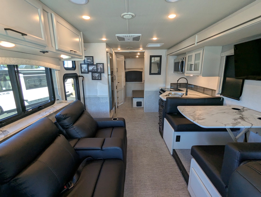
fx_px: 121
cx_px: 130
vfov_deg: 78.2
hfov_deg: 94.4
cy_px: 98
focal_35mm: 16
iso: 166
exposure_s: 1/126
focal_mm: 2.35
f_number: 2.2
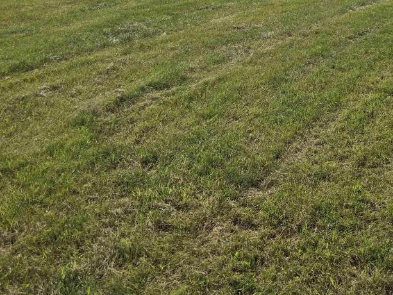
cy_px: 47
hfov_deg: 39.3
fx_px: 545
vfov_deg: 29.4
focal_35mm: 48
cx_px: 257
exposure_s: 1/3483
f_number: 1.8
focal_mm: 5.4
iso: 25
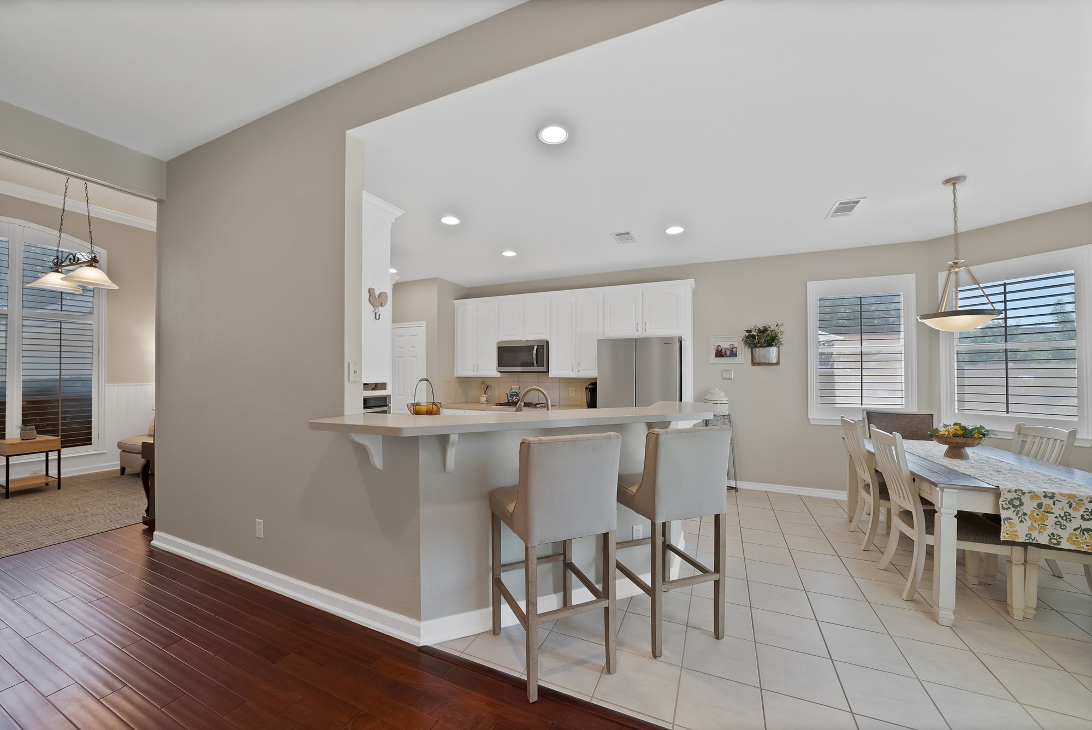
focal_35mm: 12
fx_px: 364
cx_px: 546
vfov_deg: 90.1
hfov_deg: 112.6
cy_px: 365
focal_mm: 12
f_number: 9
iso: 640
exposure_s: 1/5
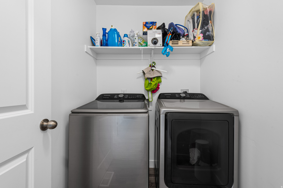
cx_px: 142
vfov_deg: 73.8
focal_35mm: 16
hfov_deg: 96.7
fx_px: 126
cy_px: 94
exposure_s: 3
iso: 100
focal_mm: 16
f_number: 9
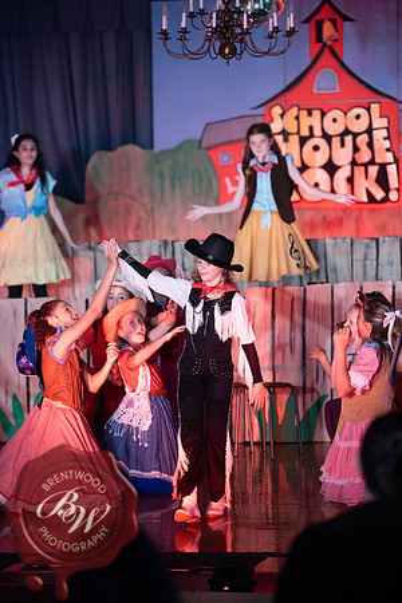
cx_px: 201
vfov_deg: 15.8
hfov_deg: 10.5
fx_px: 2177
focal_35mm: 130
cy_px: 302
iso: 1250
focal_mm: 130
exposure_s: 1/160
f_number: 2.8
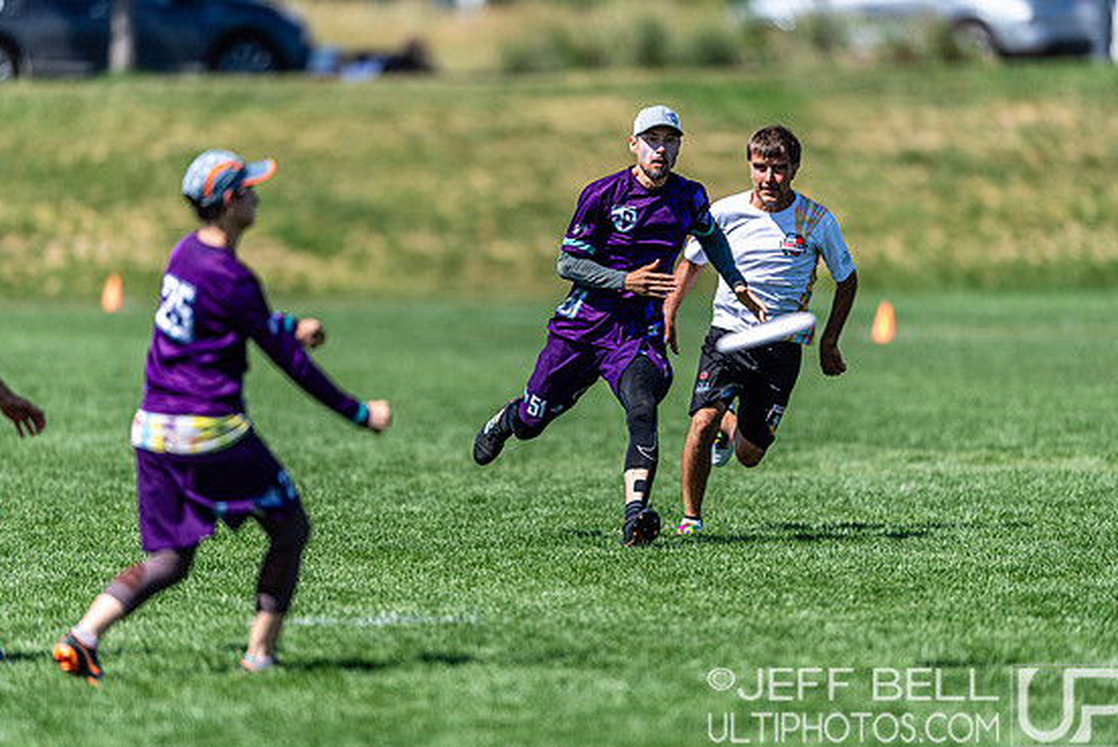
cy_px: 376
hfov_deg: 4.9
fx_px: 13053
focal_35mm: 420
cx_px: 573
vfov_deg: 3.3
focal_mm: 400
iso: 100
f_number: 2.8
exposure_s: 1/2500
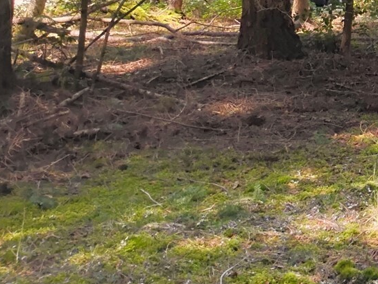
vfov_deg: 16.8
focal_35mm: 82
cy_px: -105
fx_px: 896
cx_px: 524
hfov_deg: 21.1
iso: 400
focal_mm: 4.26
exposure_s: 1/120
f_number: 1.8
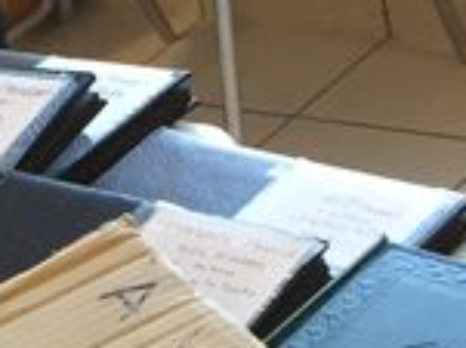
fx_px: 2583
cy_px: 628
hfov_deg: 10.1
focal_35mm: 192
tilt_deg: -33.2
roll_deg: +21.2
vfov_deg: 7.5
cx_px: -164
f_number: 2.2
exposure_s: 1/33
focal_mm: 4.15
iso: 50
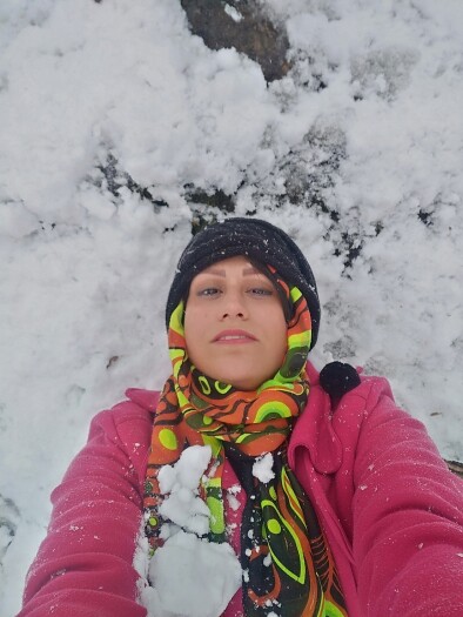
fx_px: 463
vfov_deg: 67.3
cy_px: 308
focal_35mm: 26
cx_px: 232
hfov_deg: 53.1
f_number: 2
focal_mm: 3.62
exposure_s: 1/232
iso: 100
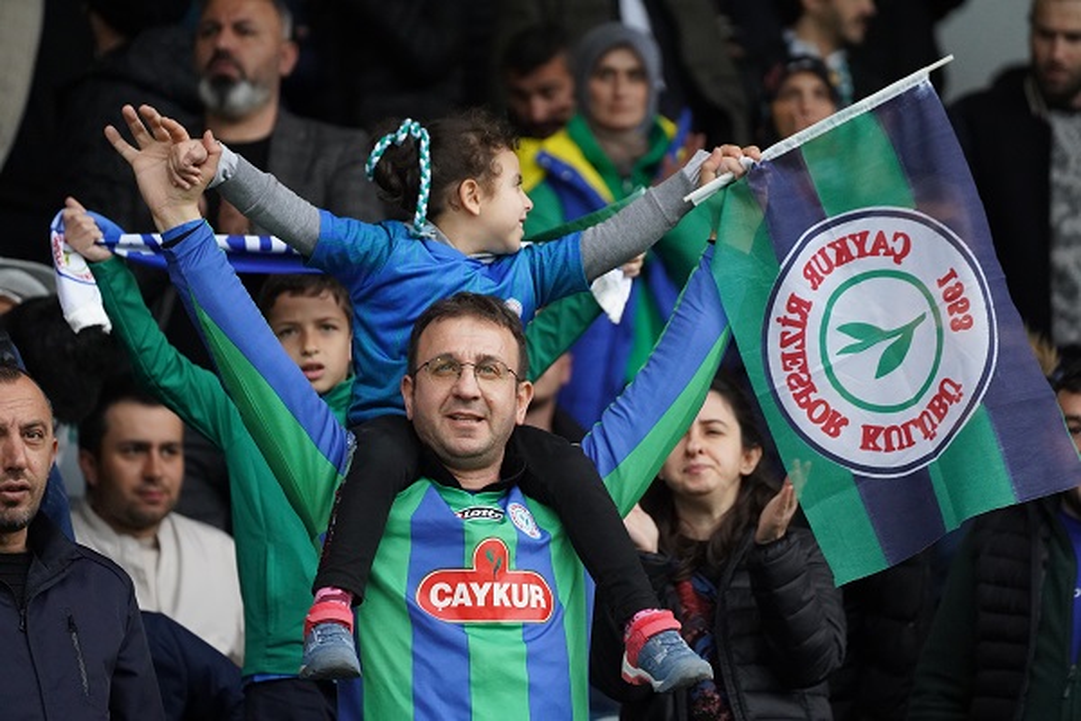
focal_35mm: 274
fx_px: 8227
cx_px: 540
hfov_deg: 7.5
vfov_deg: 5.0
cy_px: 360
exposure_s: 1/2000
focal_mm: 274
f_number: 5.6
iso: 6400
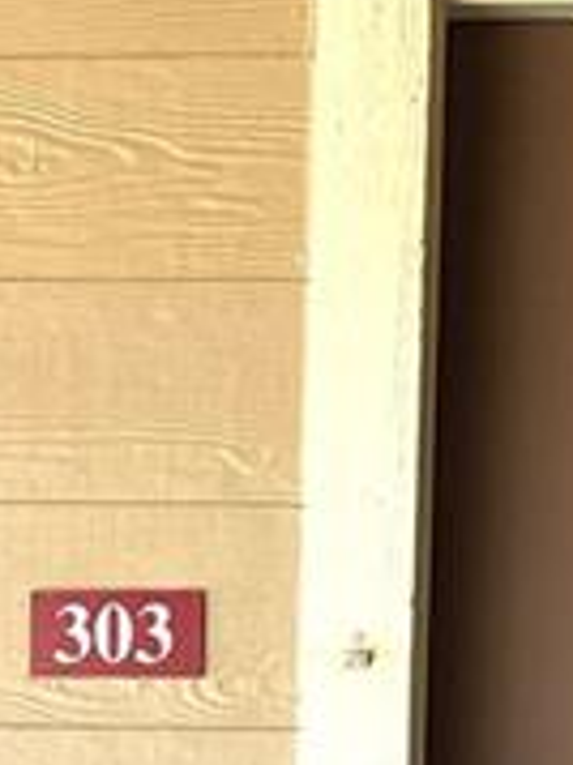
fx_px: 3845
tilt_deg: -5.5
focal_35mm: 174
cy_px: 1265
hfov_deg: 8.5
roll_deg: -1.6
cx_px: 94
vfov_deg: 10.8
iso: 64
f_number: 1.6
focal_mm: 4.2
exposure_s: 1/121
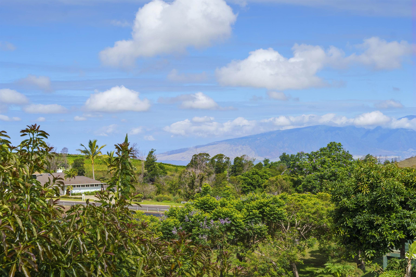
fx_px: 601
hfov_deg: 38.2
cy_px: 138
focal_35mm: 52
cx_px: 208
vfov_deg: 26.0
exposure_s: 1/1000
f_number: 8
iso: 200
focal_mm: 35
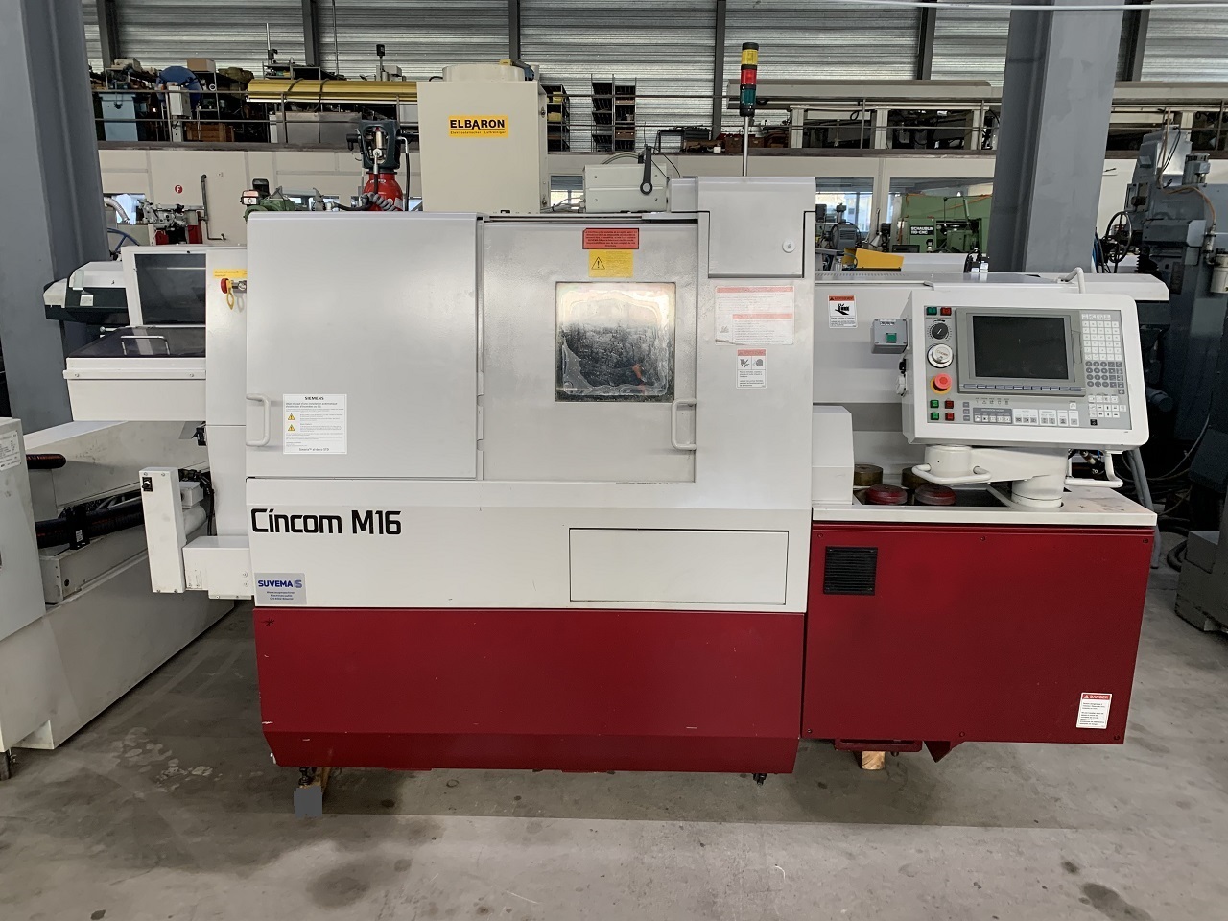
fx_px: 922
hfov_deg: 67.3
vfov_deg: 53.1
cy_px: 460
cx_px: 614
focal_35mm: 26
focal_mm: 4.25
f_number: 1.8
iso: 100
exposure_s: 1/93
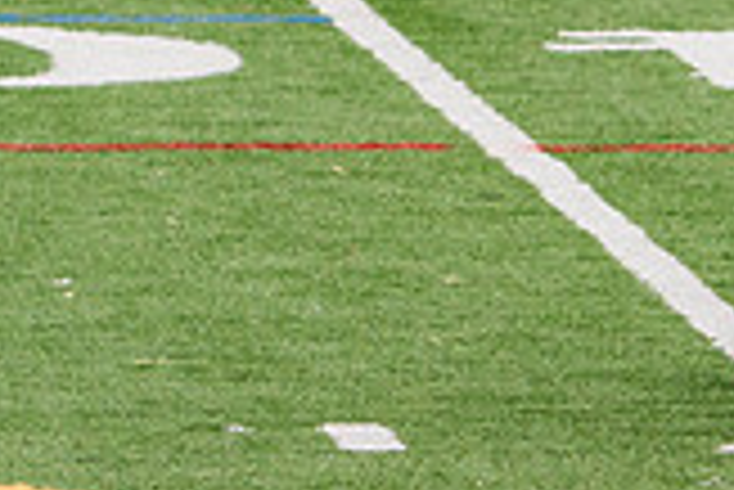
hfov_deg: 1.3
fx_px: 32059
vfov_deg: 0.9
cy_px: 33
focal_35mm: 1571
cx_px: 1186
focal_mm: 280
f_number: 5.6
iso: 500
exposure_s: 1/1600
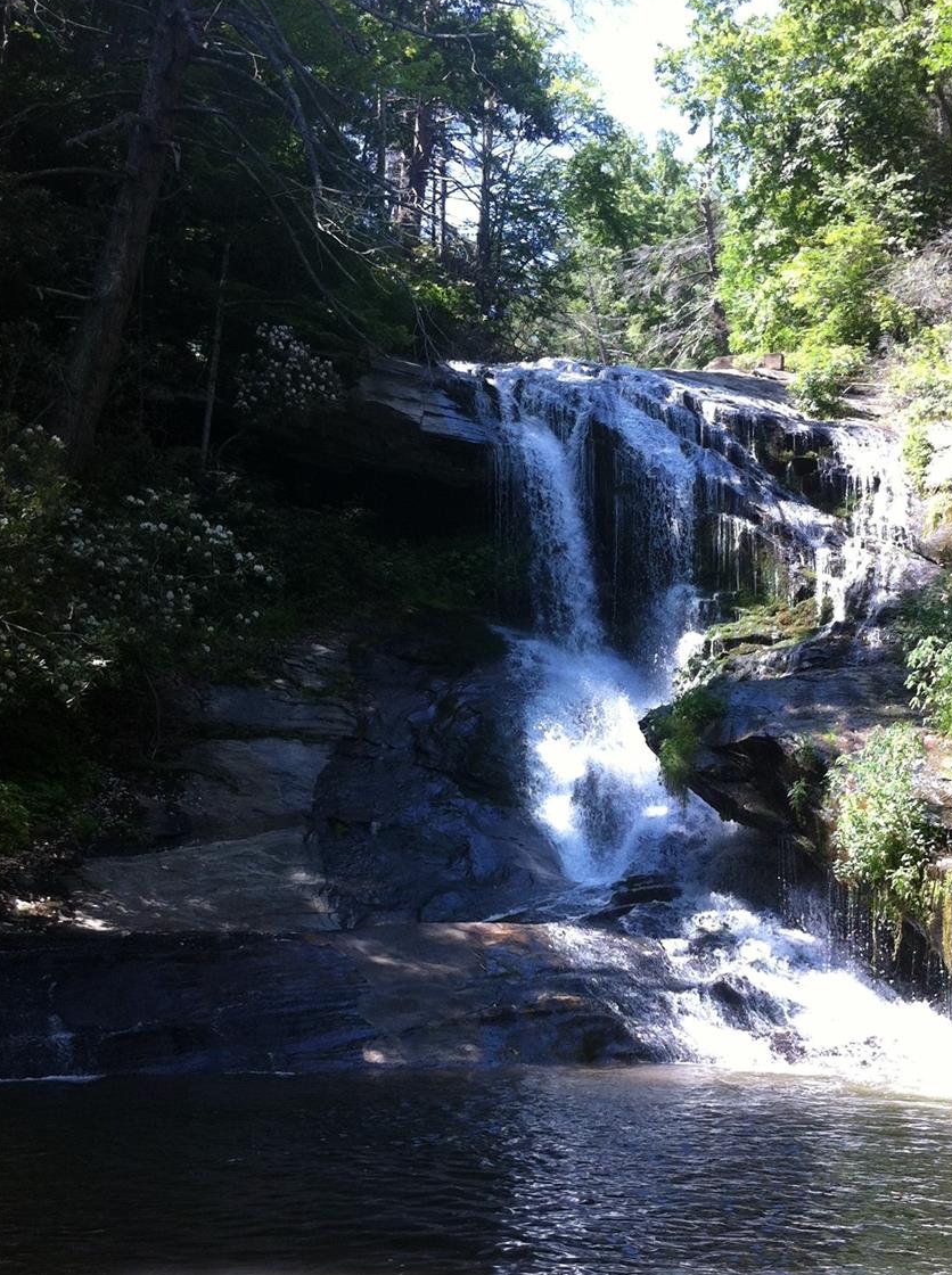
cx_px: 609
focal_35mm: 48
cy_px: 790
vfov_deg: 39.5
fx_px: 1766
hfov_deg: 30.0
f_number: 2.8
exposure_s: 1/187
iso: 80
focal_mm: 3.85
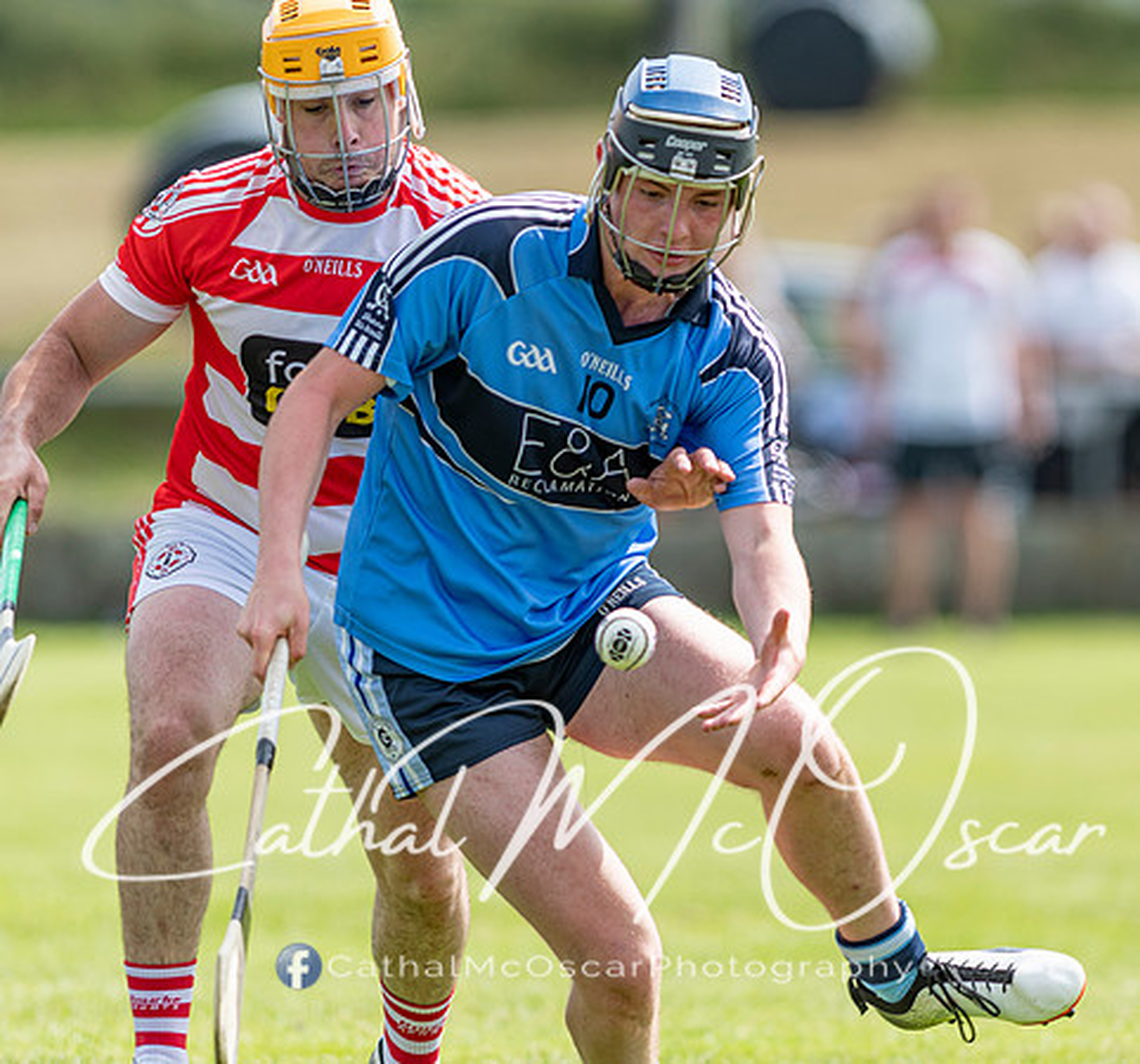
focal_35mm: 573
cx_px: 807
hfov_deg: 3.2
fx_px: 20651
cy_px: 524
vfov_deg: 3.0
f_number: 2.8
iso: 100
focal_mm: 300
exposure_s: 1/1600
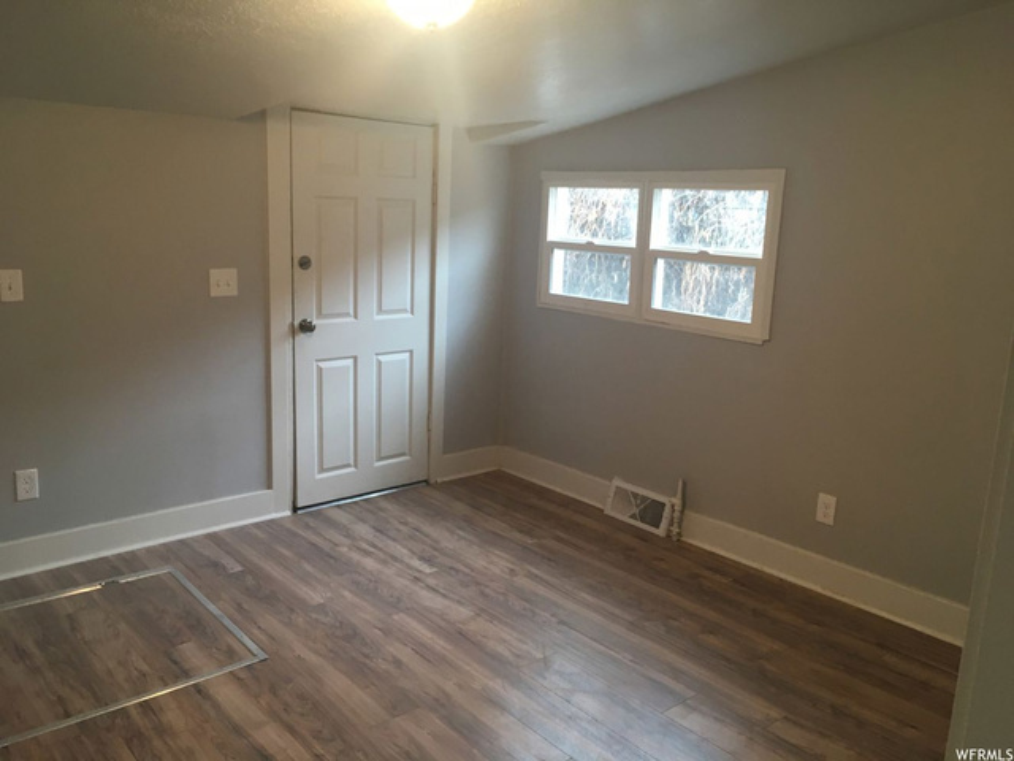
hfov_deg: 61.7
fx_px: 849
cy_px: 380
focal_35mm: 29
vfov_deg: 48.2
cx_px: 507
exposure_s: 1/33
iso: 80
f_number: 2.2
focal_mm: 4.15
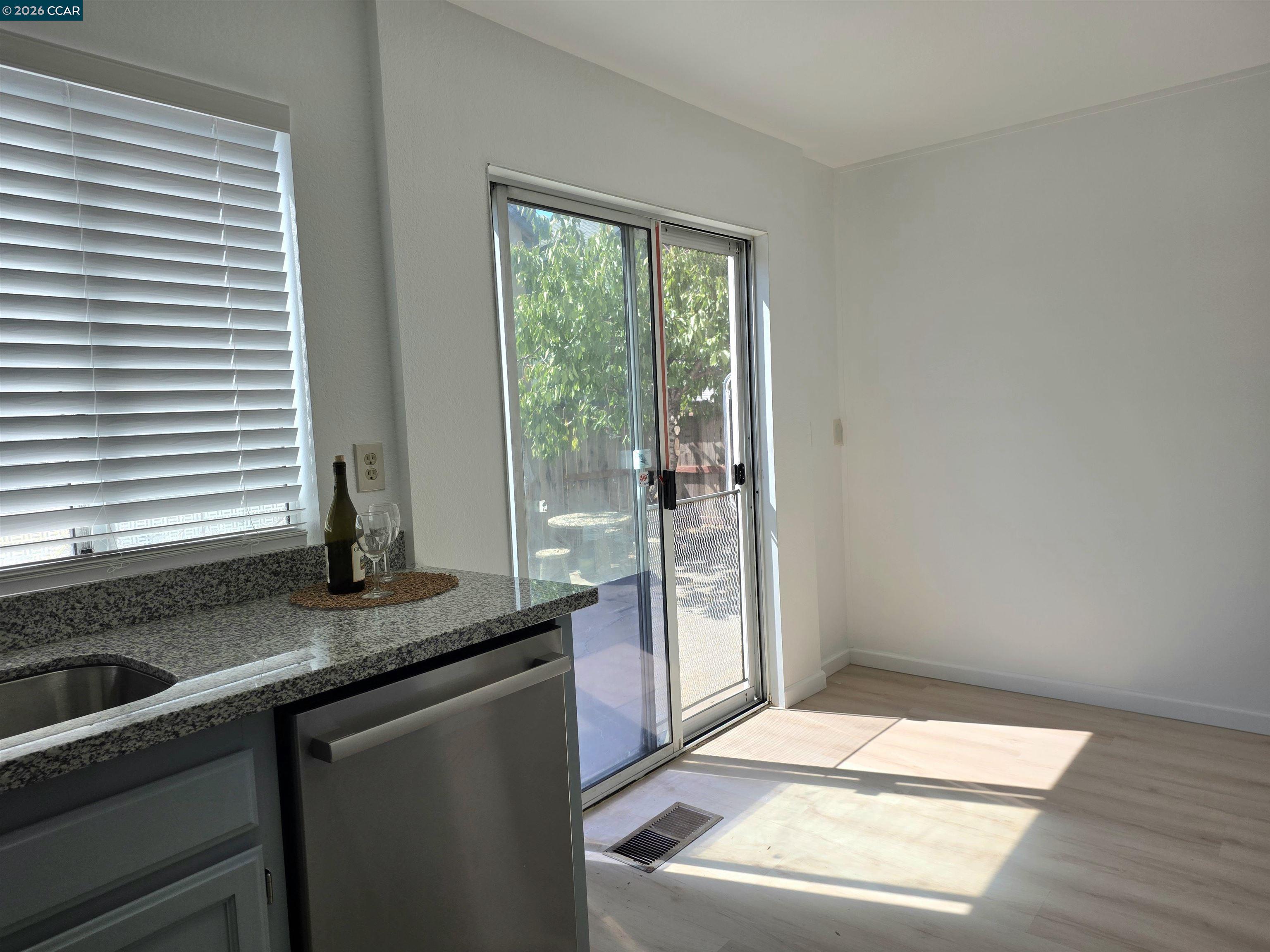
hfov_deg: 73.9
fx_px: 844
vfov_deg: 58.9
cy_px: 476
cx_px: 635
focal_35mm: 23
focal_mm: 6.25
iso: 80
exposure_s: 1/2500
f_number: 1.7
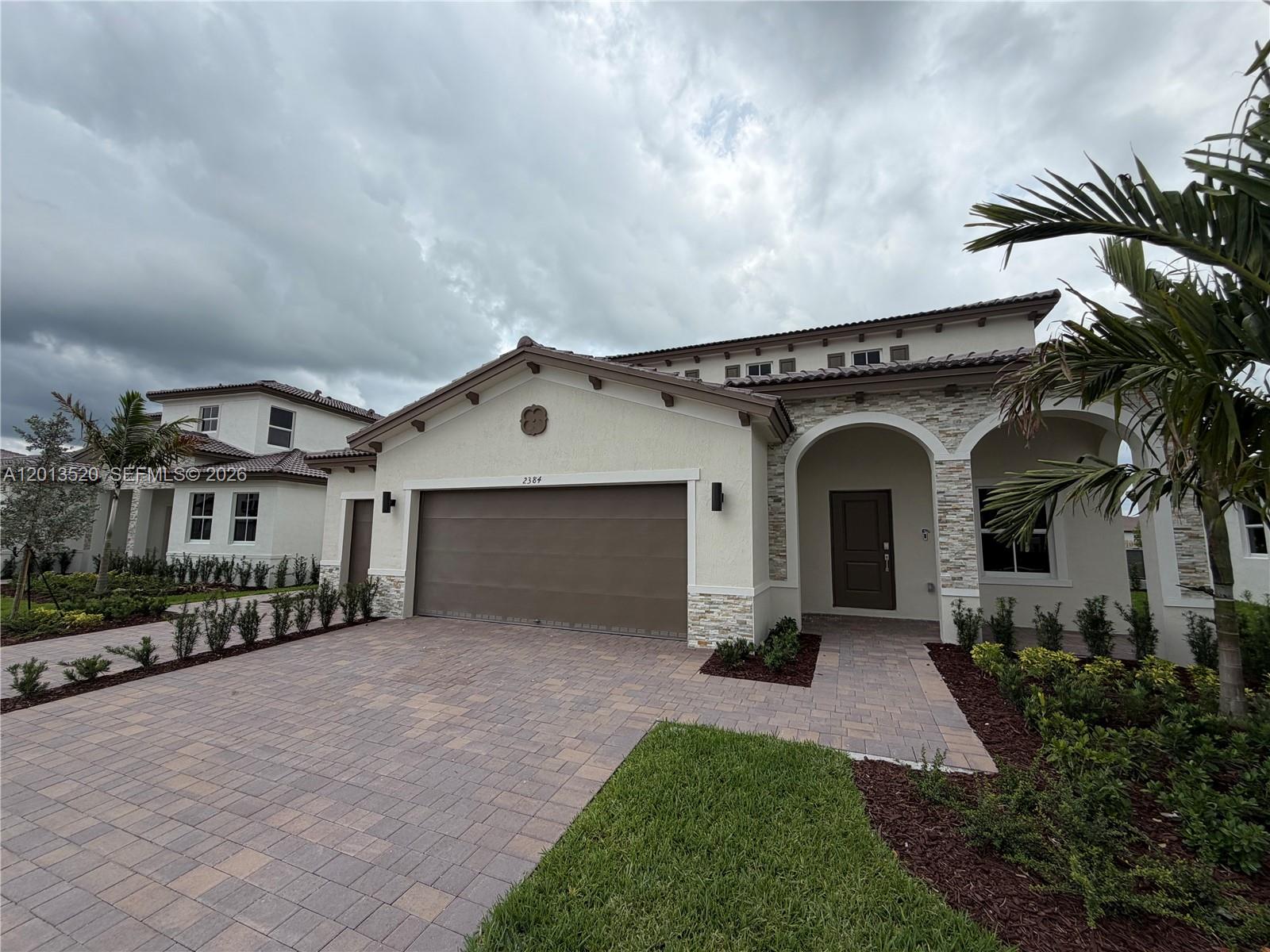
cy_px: 476
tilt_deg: +7.1
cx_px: 635
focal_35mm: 14
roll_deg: -0.2
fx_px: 514
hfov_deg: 102.1
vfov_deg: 85.7
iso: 20
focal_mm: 2.22
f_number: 2.2
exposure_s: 1/1125
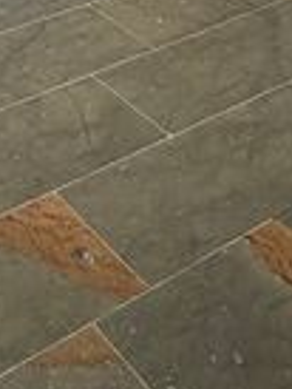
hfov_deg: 18.5
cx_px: -176
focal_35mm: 68
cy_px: -461
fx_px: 764
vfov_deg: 16.9
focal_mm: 2.22
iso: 50
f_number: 2.2
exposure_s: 1/225
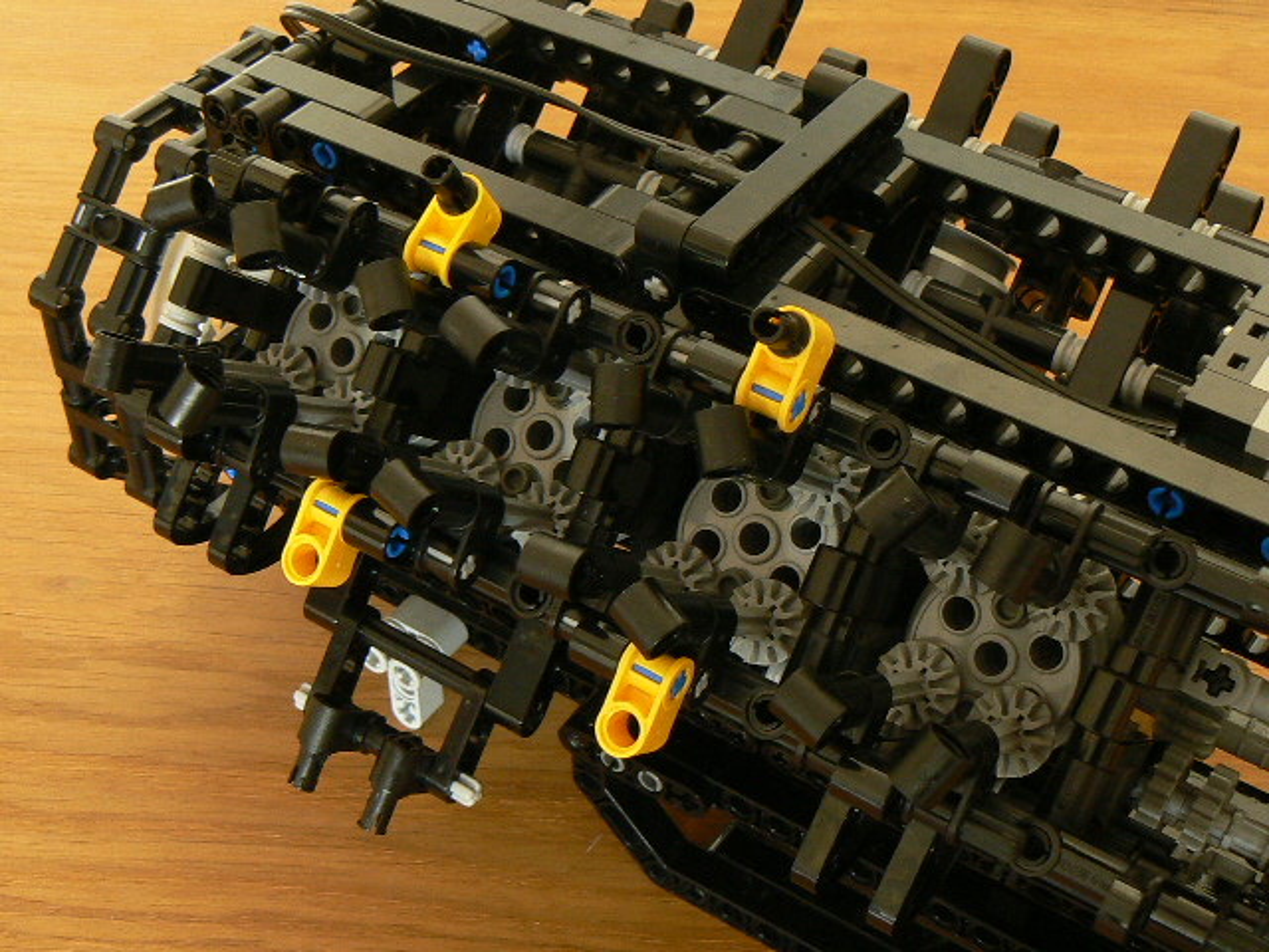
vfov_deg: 28.0
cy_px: 476
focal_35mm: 52
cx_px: 634
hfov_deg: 36.8
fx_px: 1906
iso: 100
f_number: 4
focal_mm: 6.4
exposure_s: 1/1.3
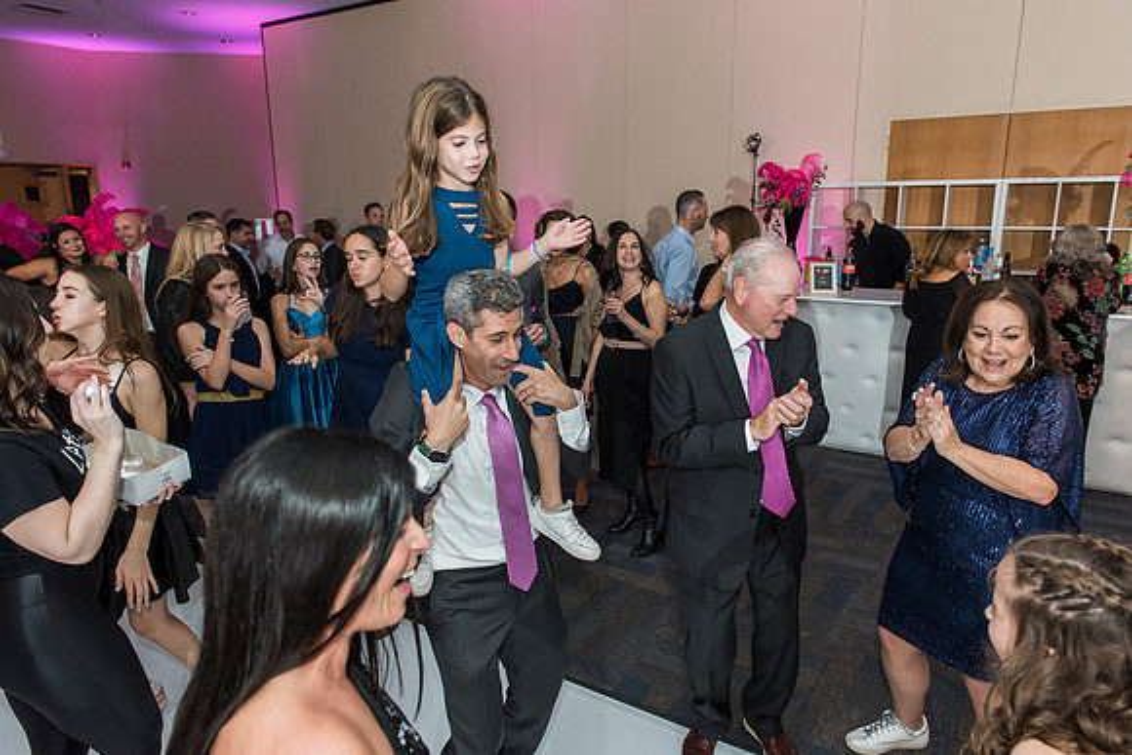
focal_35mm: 24
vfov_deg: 53.2
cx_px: 566
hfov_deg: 73.7
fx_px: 755
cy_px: 378
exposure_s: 1/100
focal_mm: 24
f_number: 4.5
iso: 1000
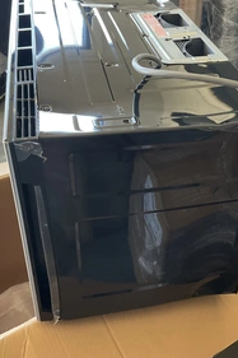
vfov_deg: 45.5
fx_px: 427
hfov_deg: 31.1
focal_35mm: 43
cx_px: 144
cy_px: 175
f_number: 1.8
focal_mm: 3
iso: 100
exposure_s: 1/60
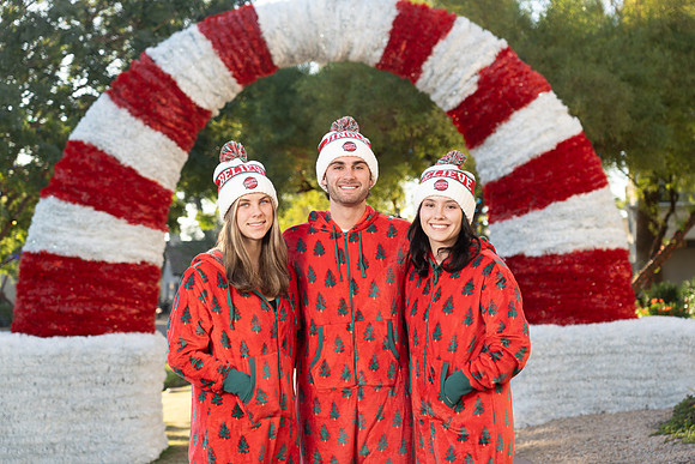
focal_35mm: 63
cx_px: 348
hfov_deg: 31.9
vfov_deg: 21.6
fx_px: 1216
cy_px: 232
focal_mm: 63
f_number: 4
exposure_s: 1/200
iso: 160
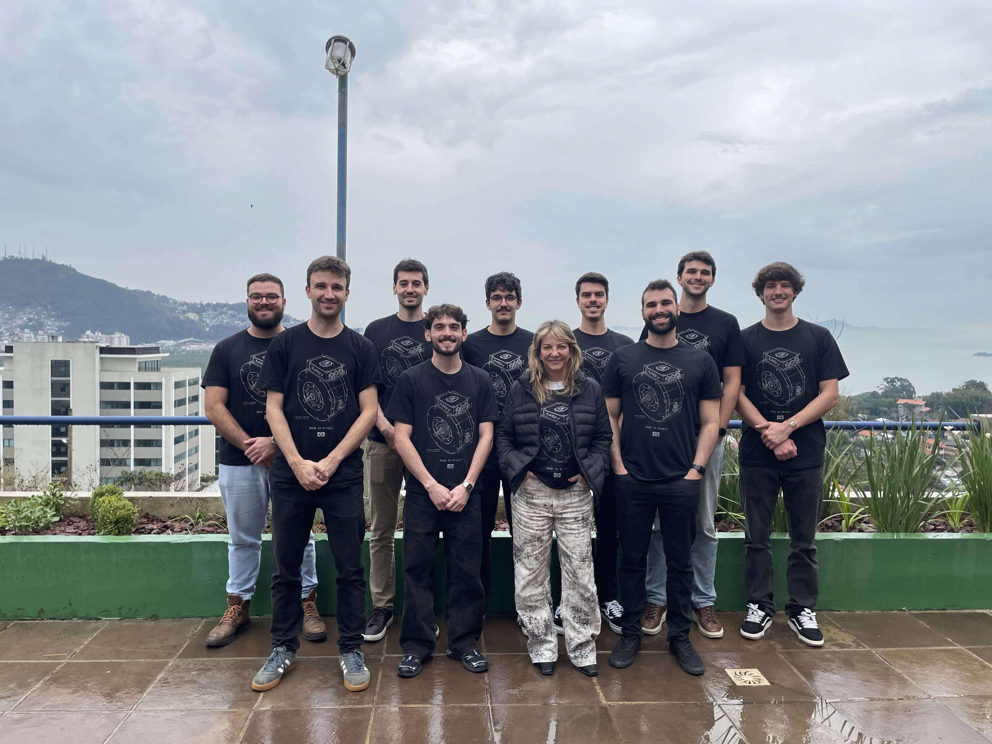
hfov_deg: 67.3
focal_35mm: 26
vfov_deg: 53.1
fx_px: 745
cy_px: 372
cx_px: 496
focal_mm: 4.2
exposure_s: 1/1221
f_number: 1.6
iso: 32
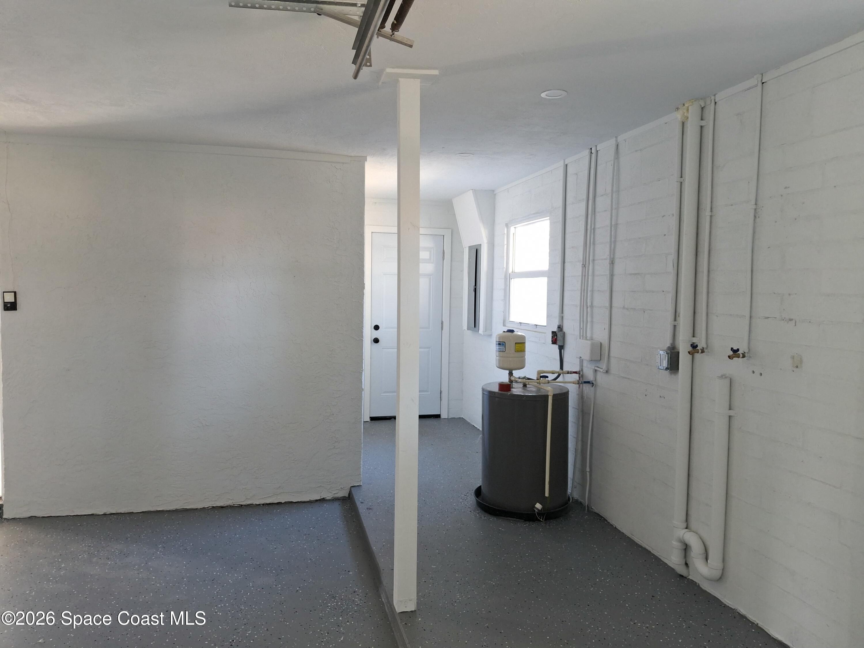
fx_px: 624
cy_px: 324
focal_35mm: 25
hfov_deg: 69.4
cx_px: 432
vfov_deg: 54.9
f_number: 1.8
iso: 250
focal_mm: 4.69
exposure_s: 1/50
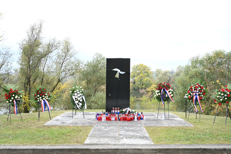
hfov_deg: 48.4
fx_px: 257
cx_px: 116
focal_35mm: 40
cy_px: 77
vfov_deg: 33.4
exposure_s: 1/400
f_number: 4
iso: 640
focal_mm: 40
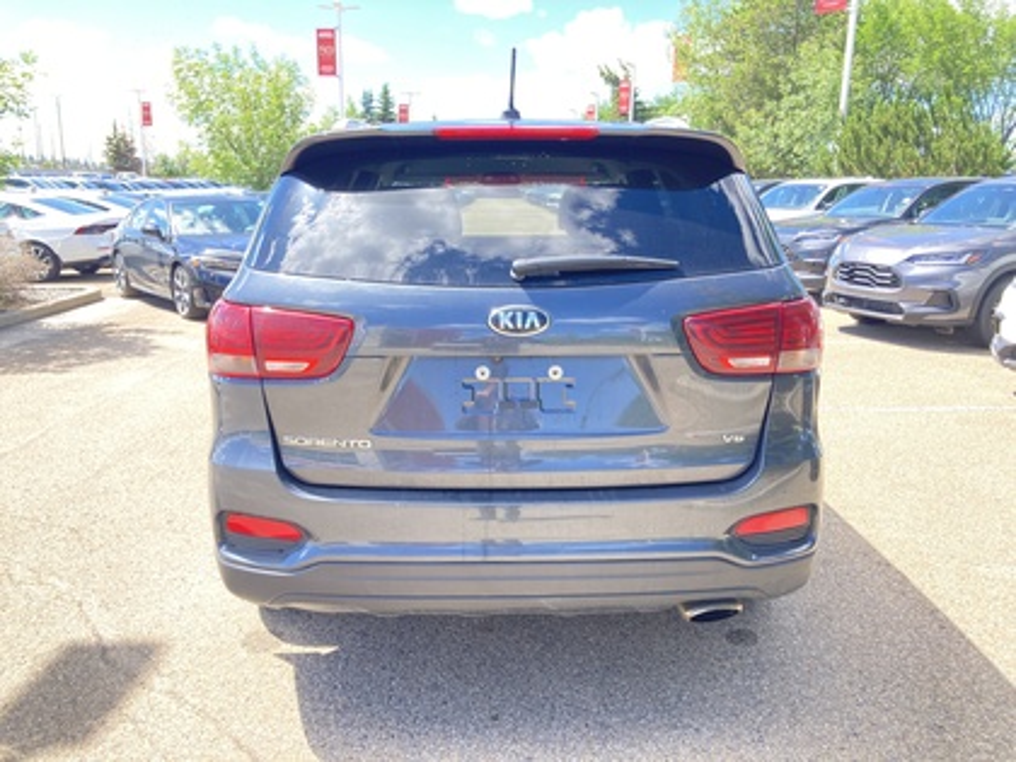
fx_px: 822
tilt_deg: -13.1
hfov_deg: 63.4
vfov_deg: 49.7
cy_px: 381
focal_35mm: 28
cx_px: 508
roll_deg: -1.5
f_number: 1.8
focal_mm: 3.99
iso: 20
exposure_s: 1/148
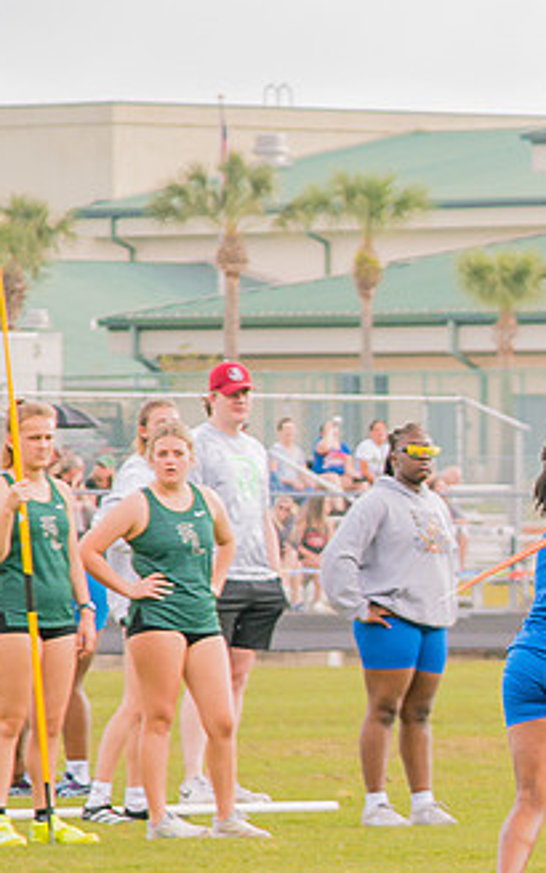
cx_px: 838
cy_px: 514
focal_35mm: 459
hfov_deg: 2.9
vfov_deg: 4.6
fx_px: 10928
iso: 200
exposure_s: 1/200
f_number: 4
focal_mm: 120
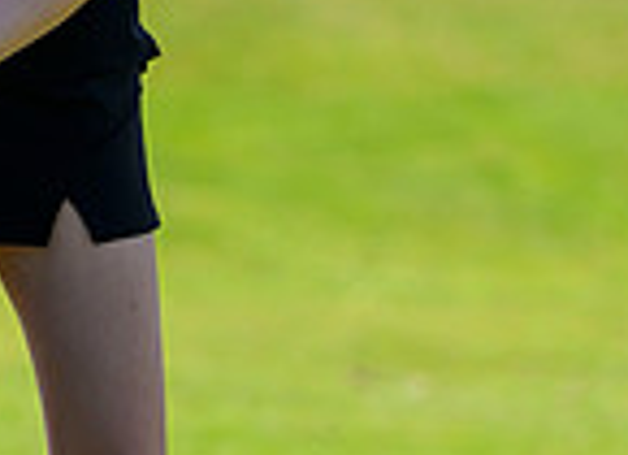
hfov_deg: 1.0
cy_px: -246
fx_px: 34512
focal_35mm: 1926
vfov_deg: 0.8
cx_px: -282
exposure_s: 1/4000
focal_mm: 400
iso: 500
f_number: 4
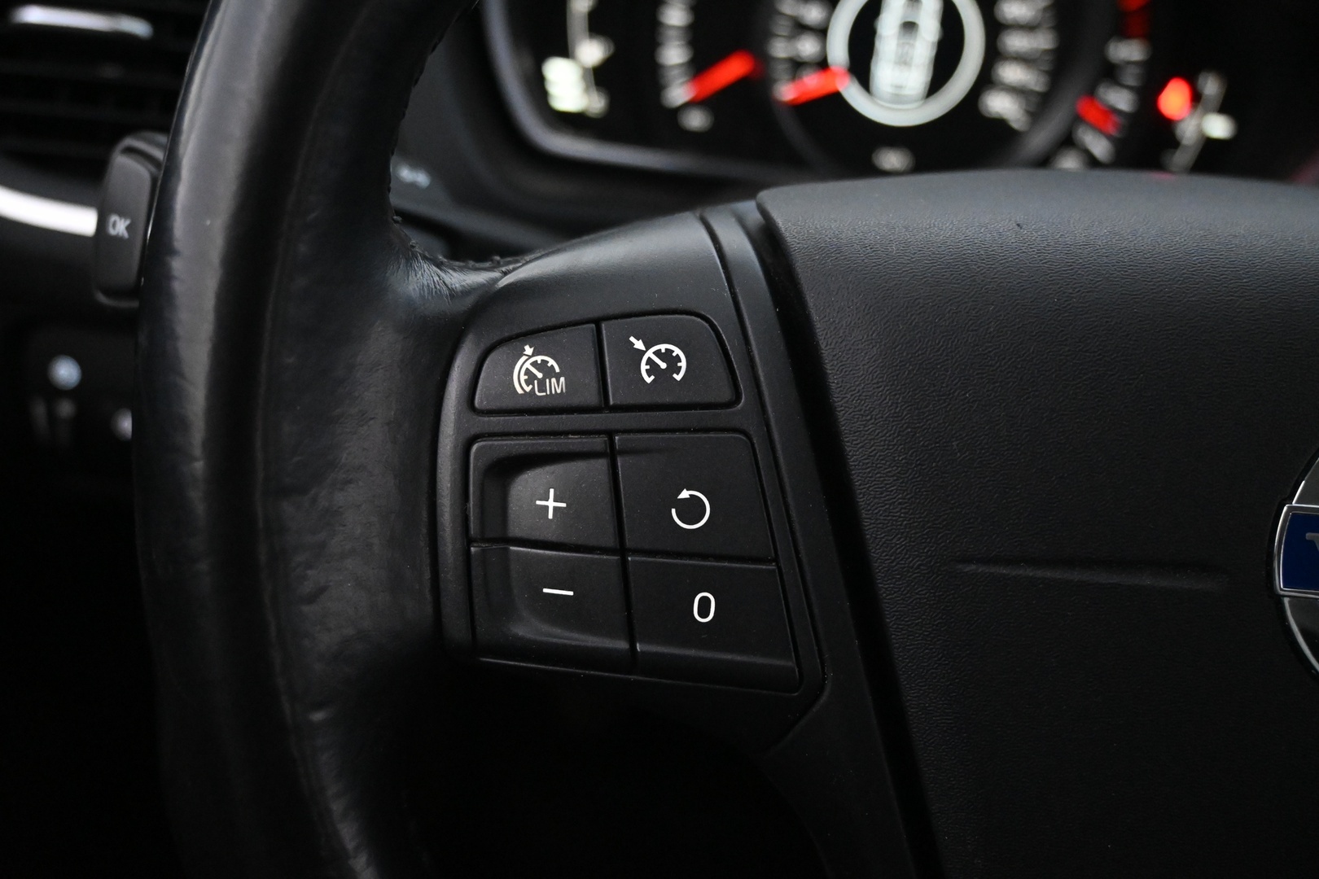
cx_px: 660
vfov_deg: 39.1
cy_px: 440
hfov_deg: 56.1
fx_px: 1236
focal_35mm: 34
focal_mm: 22.5
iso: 6400
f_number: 4
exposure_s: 1/40
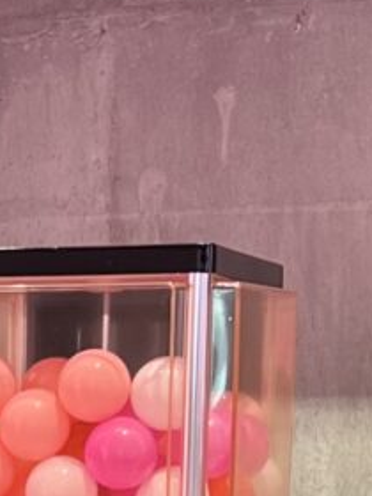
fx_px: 2550
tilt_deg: -6.9
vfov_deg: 10.8
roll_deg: +1.5
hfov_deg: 8.1
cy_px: 710
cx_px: -243
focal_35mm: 178
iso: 80
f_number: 1.5
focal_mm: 5.7
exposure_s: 1/100
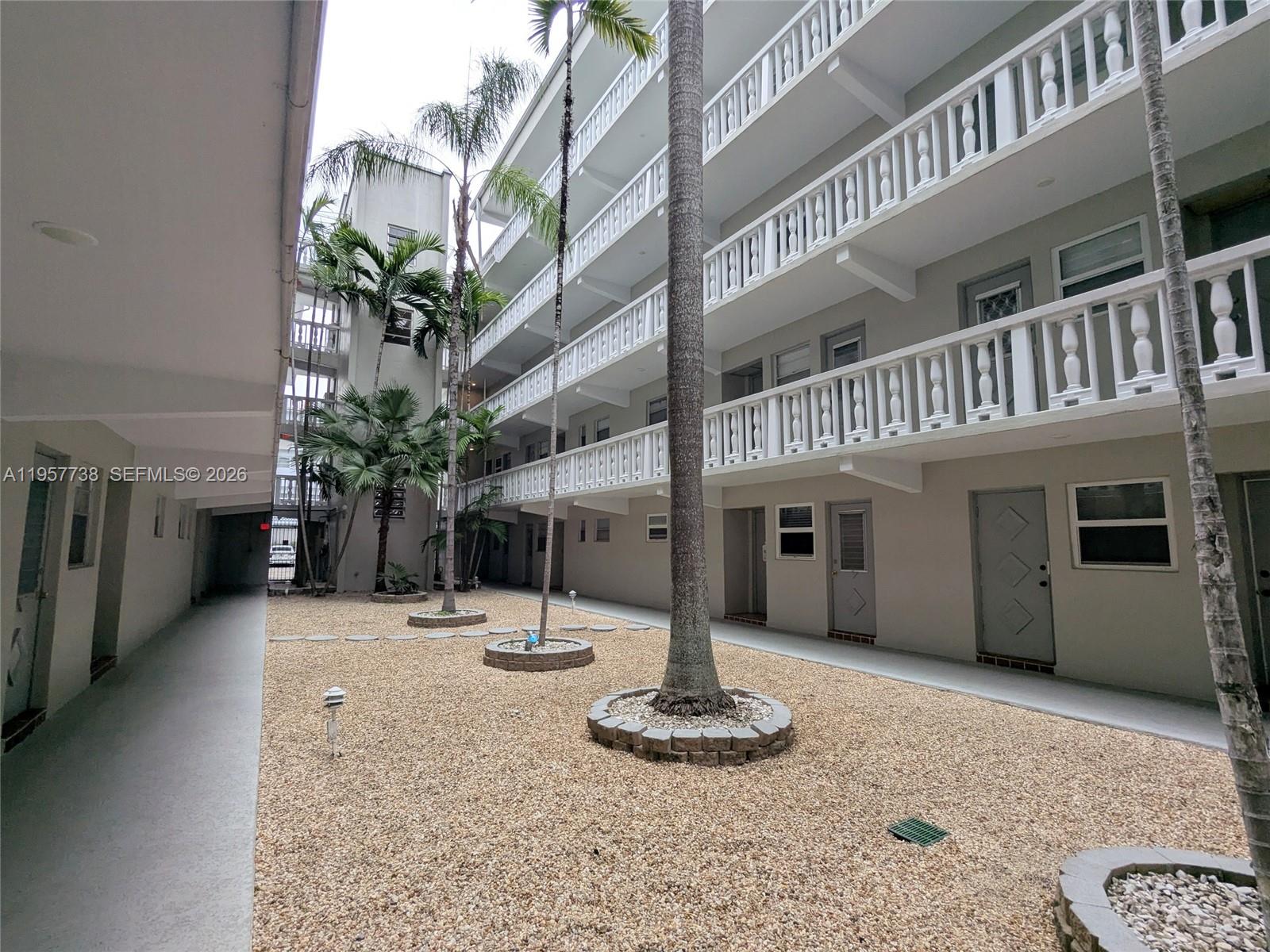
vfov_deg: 78.1
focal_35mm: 16
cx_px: 635
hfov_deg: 94.5
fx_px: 587
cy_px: 476
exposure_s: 1/460
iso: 47
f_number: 2.2
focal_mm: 2.35
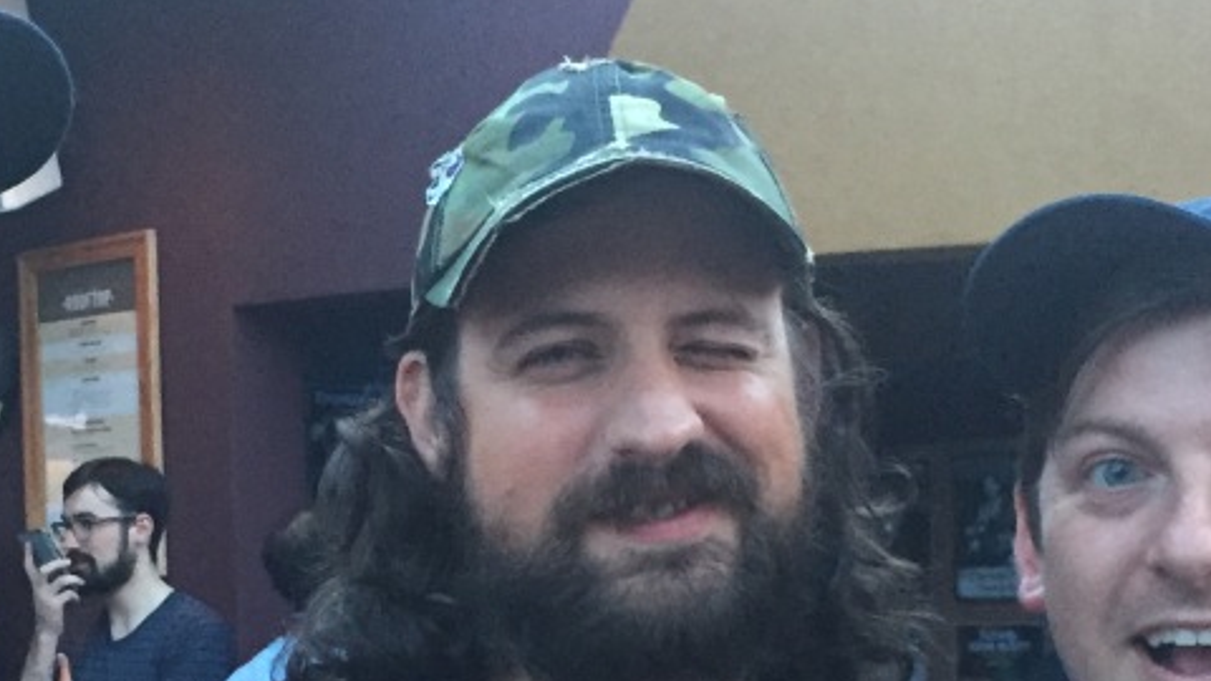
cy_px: 580
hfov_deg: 26.7
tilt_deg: +0.2
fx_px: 2537
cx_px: 389
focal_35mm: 79
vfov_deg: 15.2
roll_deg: +0.5
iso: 250
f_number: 2.2
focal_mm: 4.15
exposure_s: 1/30
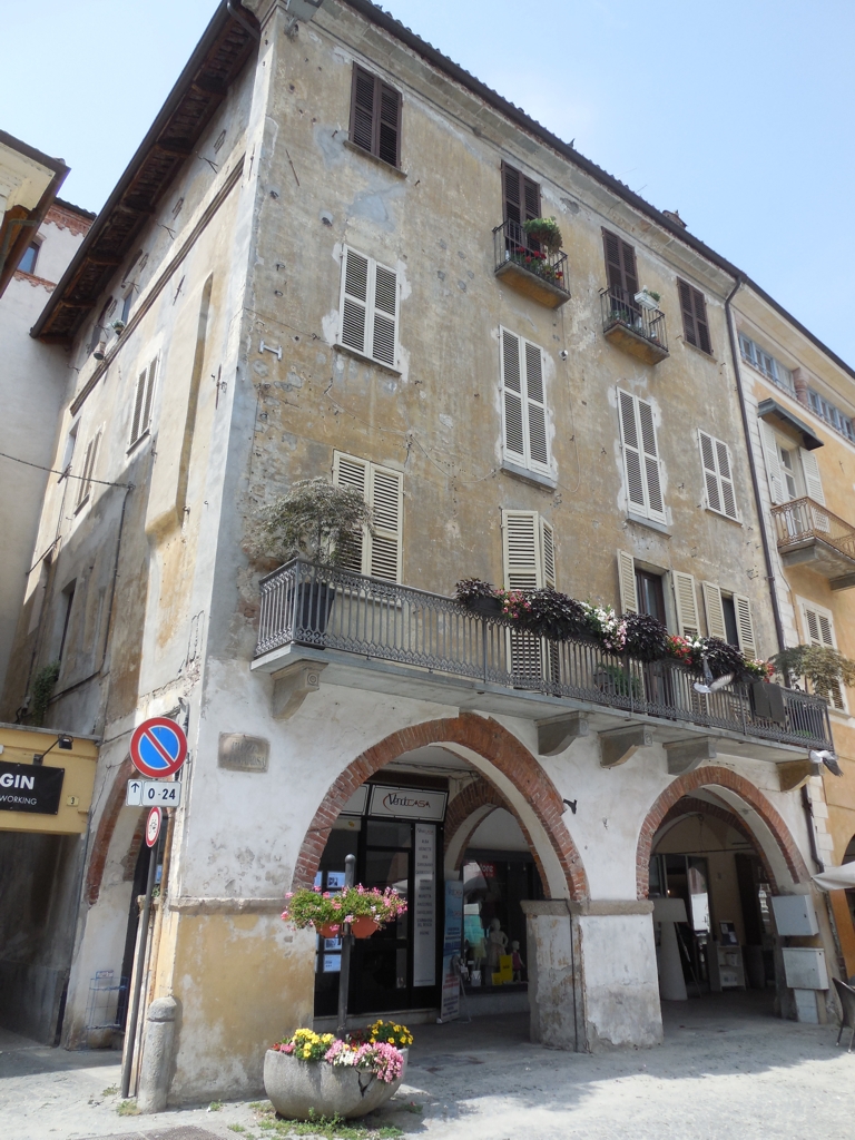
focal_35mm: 25
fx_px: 823
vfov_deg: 69.4
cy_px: 570
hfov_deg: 54.9
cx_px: 428
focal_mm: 4.5
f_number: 3.1
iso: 125
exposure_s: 1/1000
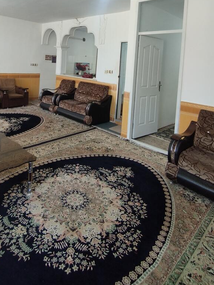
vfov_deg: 65.0
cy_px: 69
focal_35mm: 25
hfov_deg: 54.3
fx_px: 206
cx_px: 81
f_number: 2.2
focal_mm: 1.65
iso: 80
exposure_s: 1/50
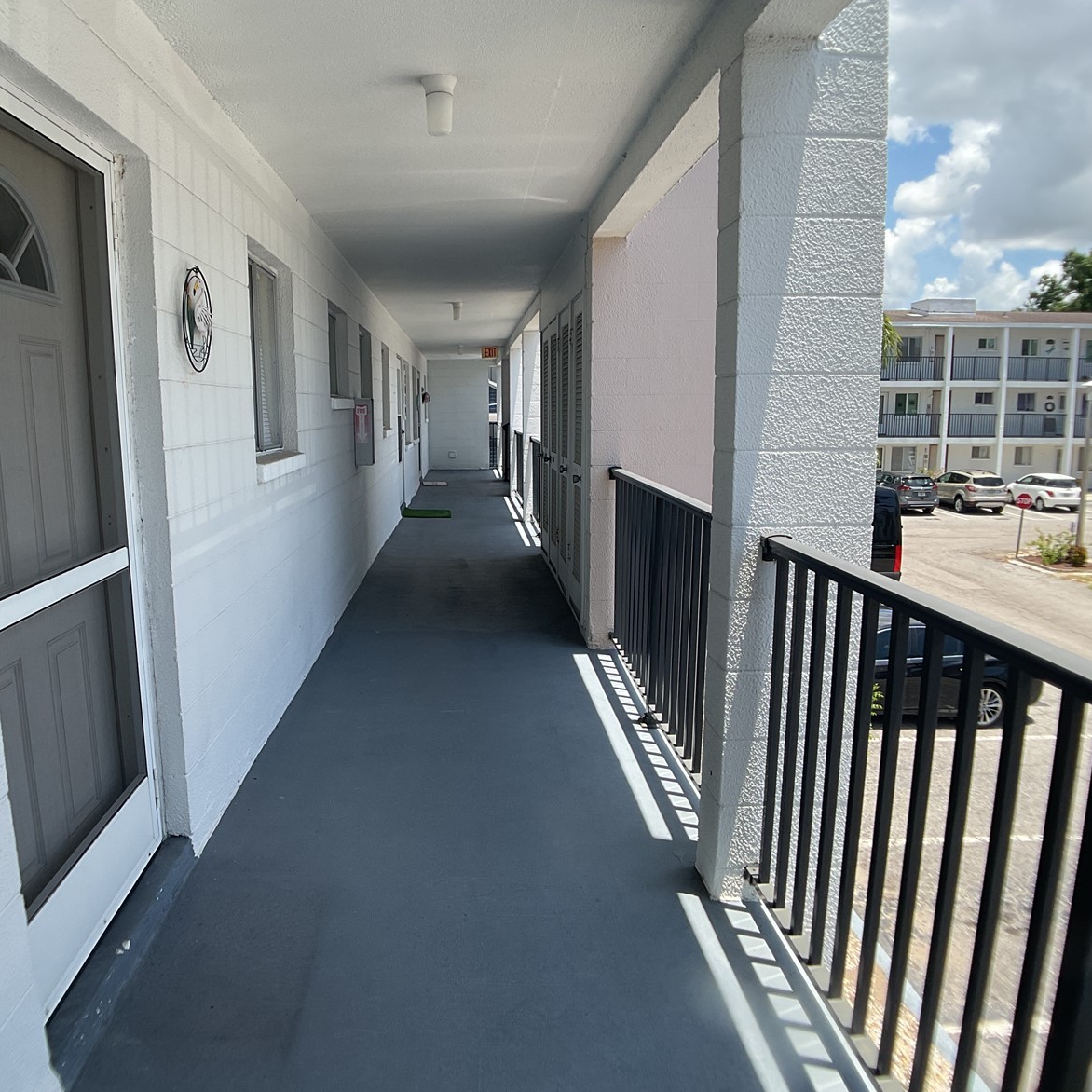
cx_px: 448
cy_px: 547
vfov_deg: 47.2
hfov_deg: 47.0
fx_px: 1249
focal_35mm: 35
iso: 16
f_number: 1.8
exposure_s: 1/997
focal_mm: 3
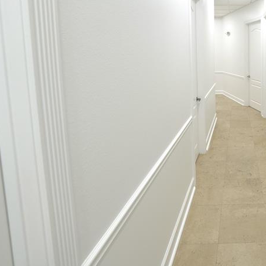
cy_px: 74
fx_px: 200
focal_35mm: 23
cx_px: 241
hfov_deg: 57.4
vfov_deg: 64.2
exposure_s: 1/60
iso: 125
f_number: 4
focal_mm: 12
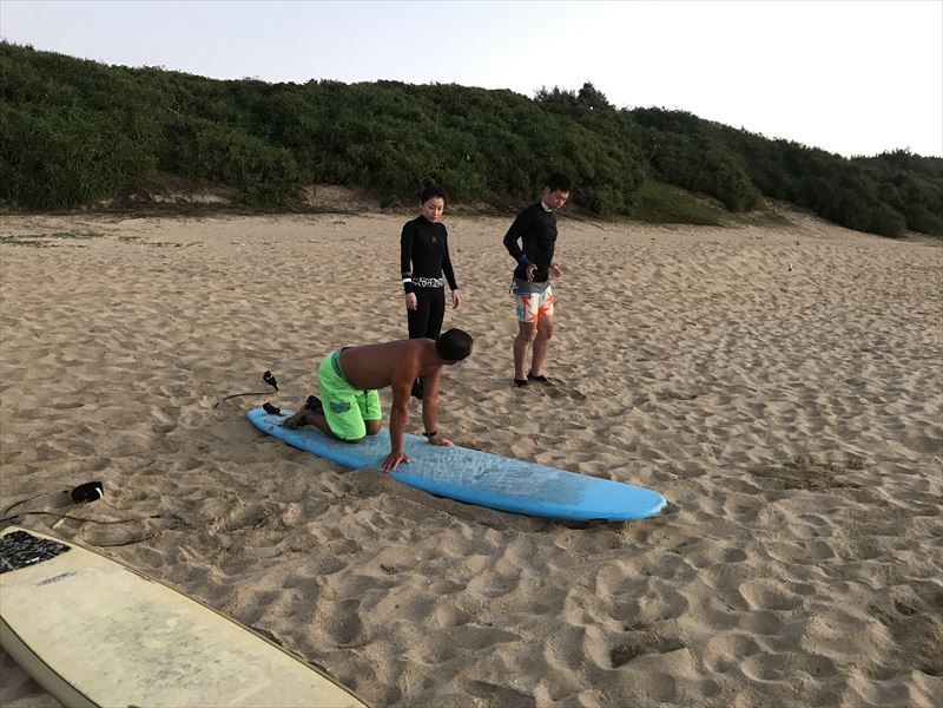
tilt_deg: -7.0
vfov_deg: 49.7
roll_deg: -0.5
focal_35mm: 28
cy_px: 354
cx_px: 472
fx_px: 763
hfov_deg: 63.4
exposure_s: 1/15
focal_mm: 3.99
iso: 50
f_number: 1.8
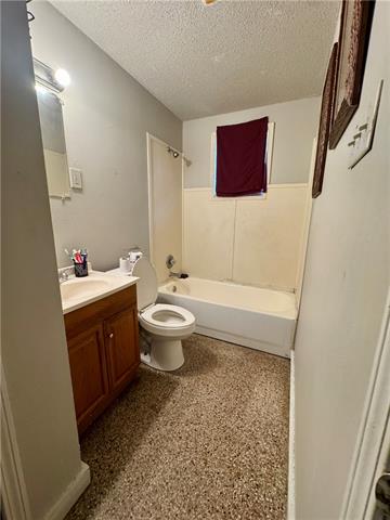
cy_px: 260
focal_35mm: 14
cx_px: 195
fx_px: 210
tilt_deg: -11.9
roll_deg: -1.4
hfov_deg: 85.7
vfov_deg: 102.1
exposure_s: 1/120
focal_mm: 2.22
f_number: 2.2
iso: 320
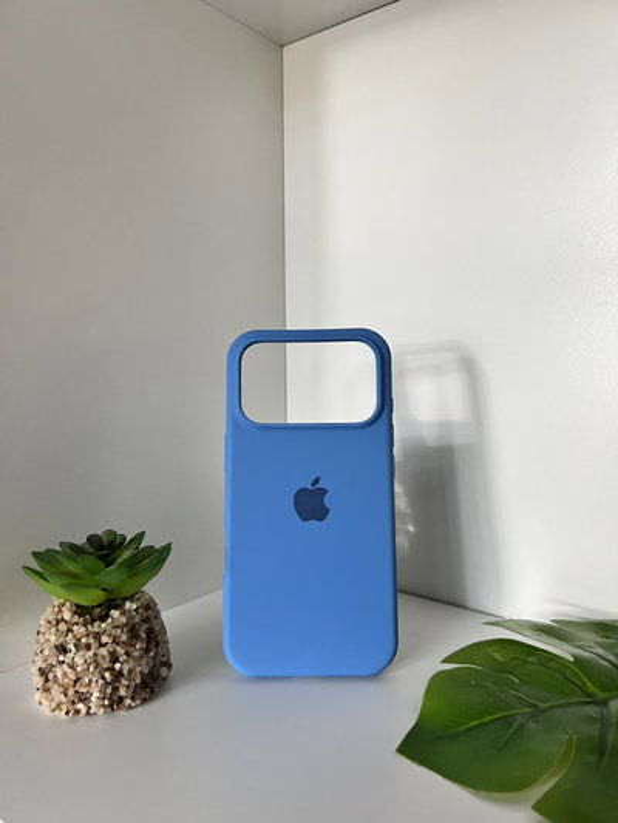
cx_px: 309
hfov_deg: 53.1
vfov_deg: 67.3
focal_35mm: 26
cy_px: 412
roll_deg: +2.0
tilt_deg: -6.1
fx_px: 619
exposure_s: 1/60
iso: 500
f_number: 1.5
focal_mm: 5.7
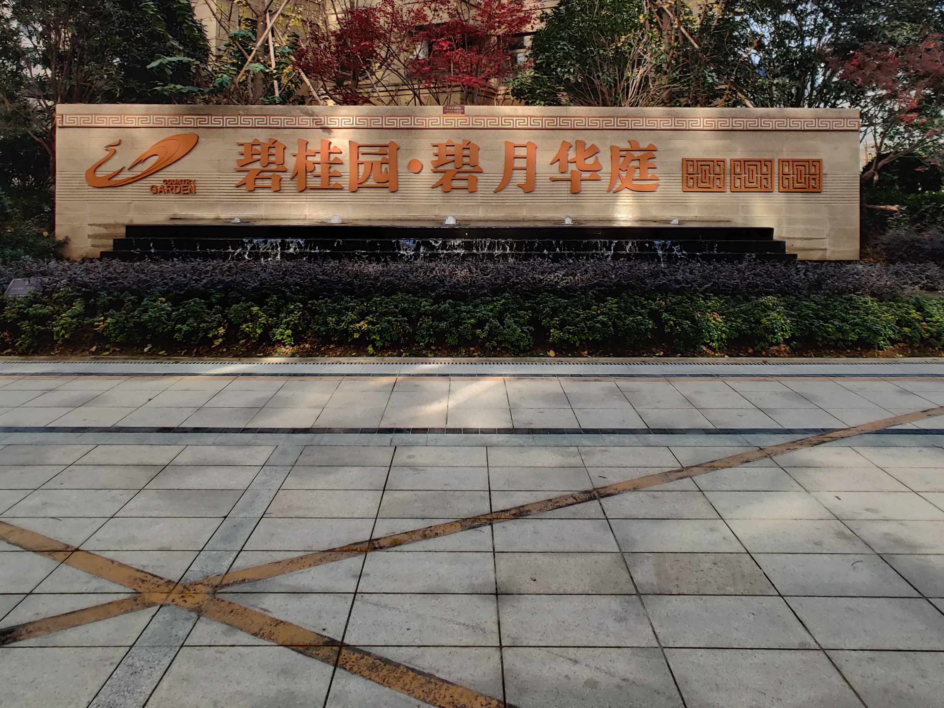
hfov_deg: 79.0
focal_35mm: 21
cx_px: 451
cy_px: 151
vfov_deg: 59.0
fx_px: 573
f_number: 2.2
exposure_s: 1/236
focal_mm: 2.25
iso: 100
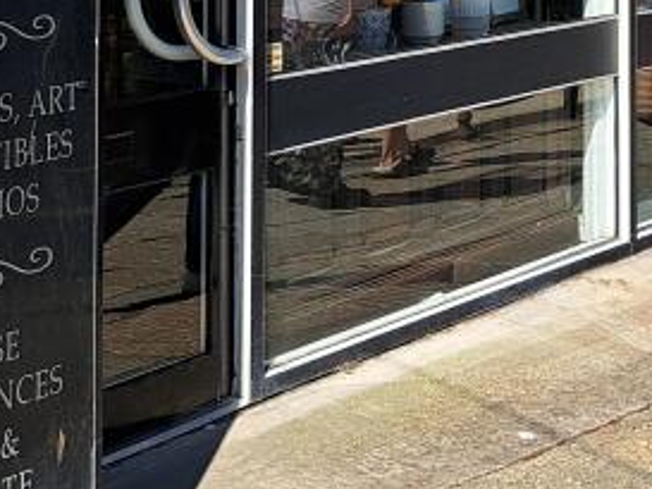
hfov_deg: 21.3
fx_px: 1696
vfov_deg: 15.5
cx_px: 576
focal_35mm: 90
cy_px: -177
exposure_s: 1/1218
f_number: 1.8
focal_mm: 5.23
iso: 50
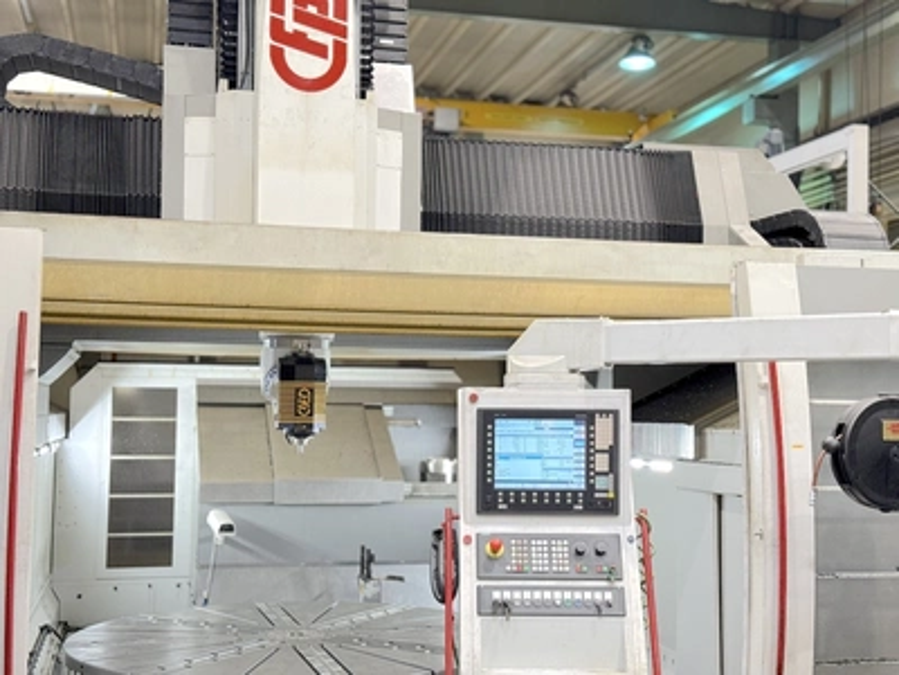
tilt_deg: +3.5
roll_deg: -0.5
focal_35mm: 48
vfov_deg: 30.3
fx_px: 1247
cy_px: 338
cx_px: 450
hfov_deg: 39.7
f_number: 1.78
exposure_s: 1/50
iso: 100
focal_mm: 6.76
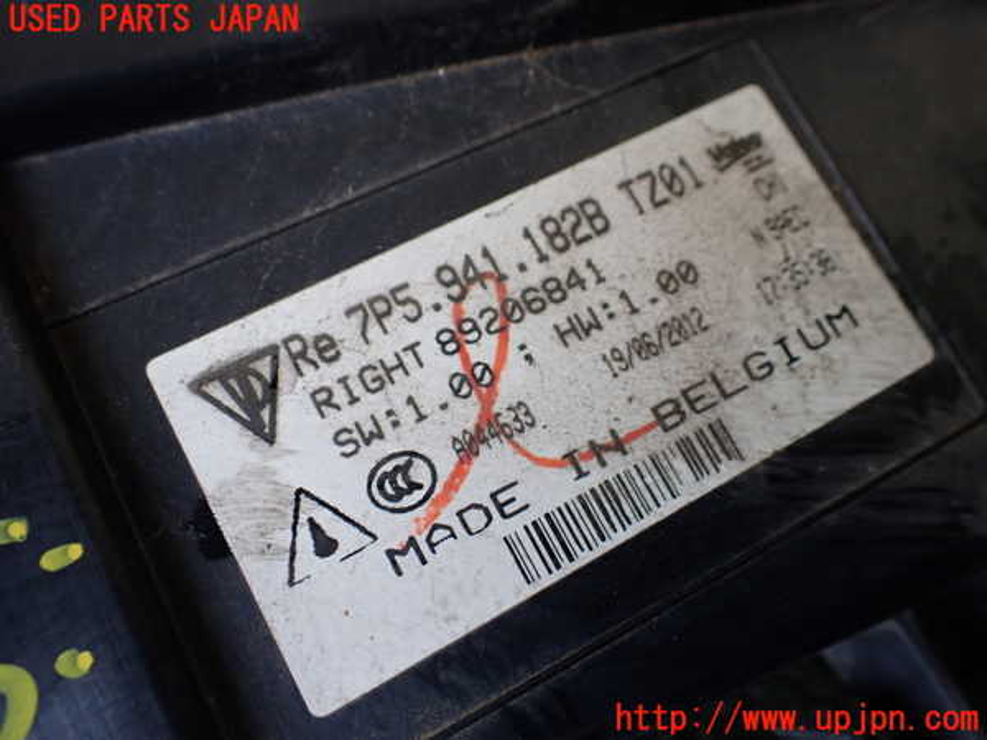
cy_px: 370
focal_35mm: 30
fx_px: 855
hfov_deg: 60.0
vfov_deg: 46.8
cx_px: 494
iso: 200
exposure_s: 1/125
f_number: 2.3
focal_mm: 5.4
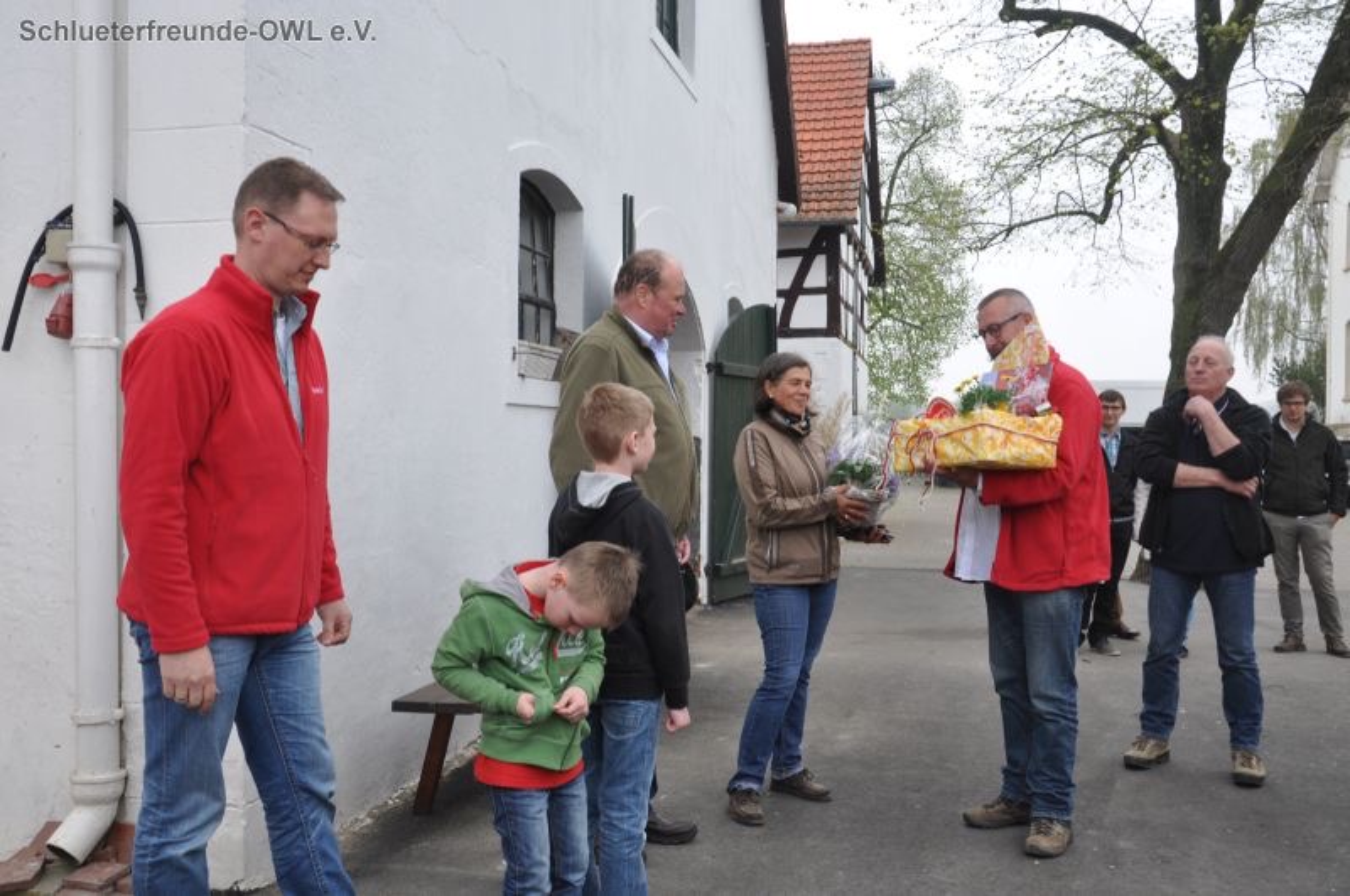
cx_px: 675
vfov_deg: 41.6
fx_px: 1180
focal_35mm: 32
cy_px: 448
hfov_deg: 59.6
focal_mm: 21
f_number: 7.1
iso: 200
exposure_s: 1/200
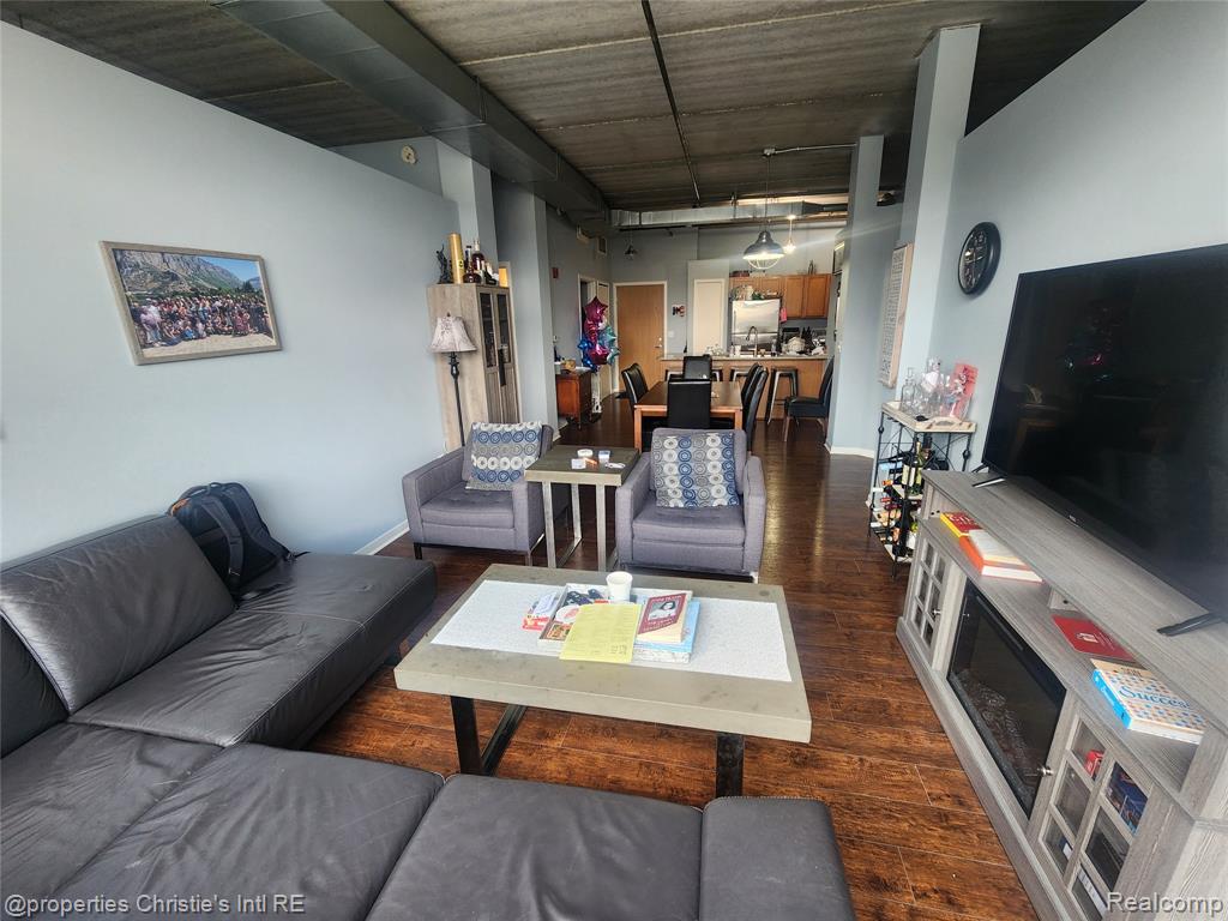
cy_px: 460
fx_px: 461
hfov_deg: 106.2
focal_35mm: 13
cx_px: 614
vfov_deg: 89.9
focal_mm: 2.2
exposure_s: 1/60
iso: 125
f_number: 2.2
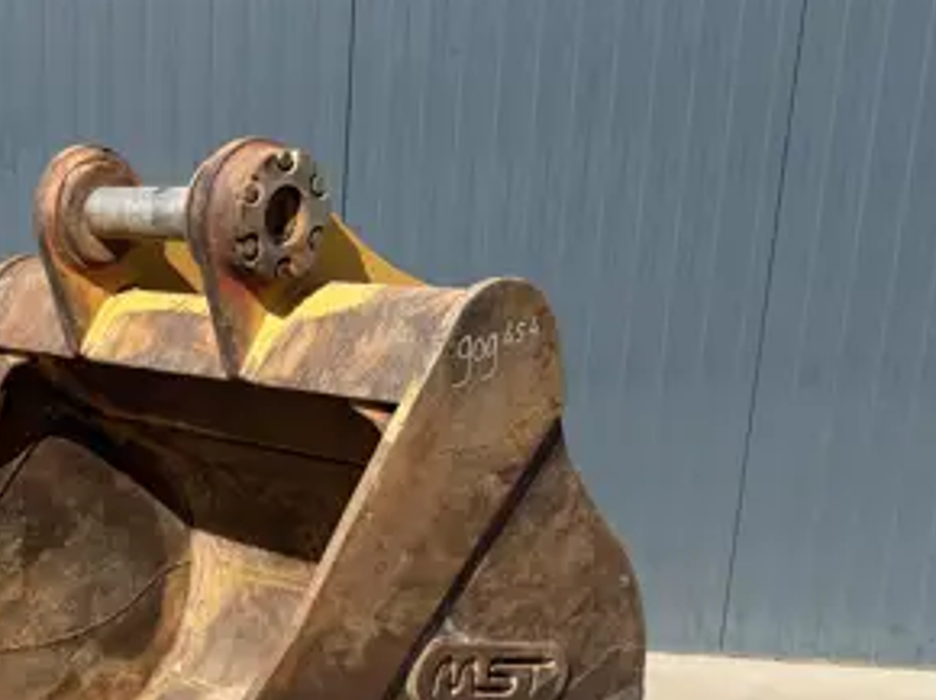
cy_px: 652
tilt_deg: -16.1
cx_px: 65
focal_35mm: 53
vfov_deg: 26.4
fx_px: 1432
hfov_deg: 33.9
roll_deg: +0.3
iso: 80
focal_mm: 6.76
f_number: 1.78
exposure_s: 1/5319
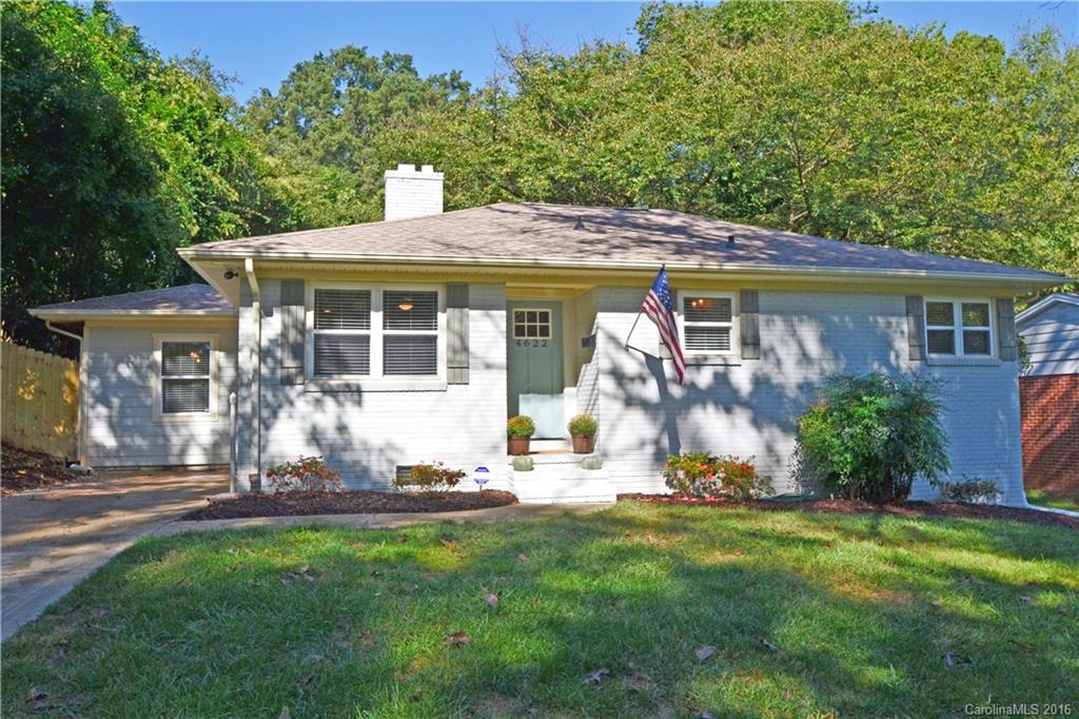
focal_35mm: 26
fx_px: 764
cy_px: 360
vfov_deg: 50.4
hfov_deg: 70.5
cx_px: 540
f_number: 11
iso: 400
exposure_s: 1/400
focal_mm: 17
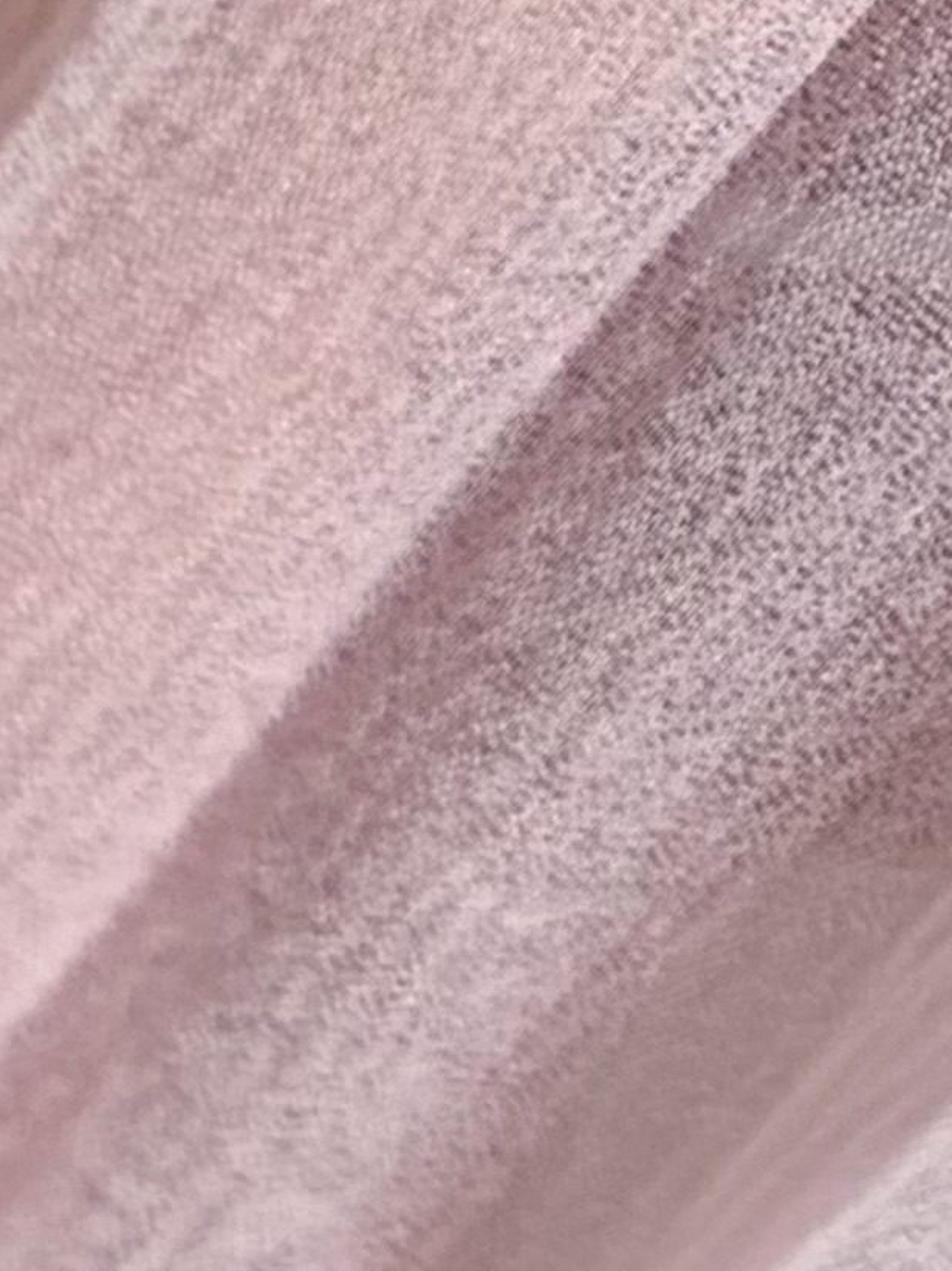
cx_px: 3029
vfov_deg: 8.9
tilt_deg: -62.3
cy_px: -2550
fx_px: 6642
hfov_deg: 7.1
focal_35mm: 181
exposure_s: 1/122
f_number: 1.6
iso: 32
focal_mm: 5.96
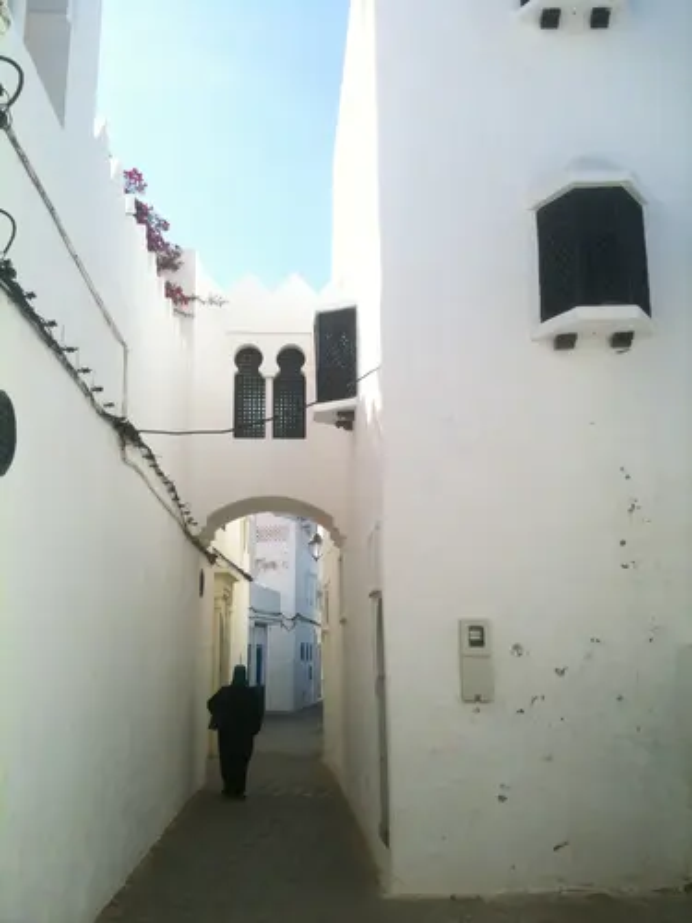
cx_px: 346
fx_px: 933
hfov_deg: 40.7
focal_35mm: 35
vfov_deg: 52.6
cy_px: 462
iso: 64
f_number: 2.8
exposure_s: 1/1071
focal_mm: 3.85
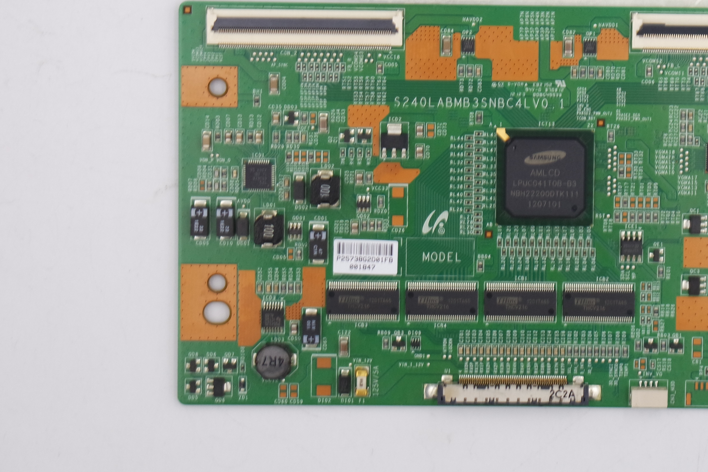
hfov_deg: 18.2
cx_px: 529
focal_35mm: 112
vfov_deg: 12.2
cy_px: 116
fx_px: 2202
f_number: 5.6
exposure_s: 1/100
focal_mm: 27
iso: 200
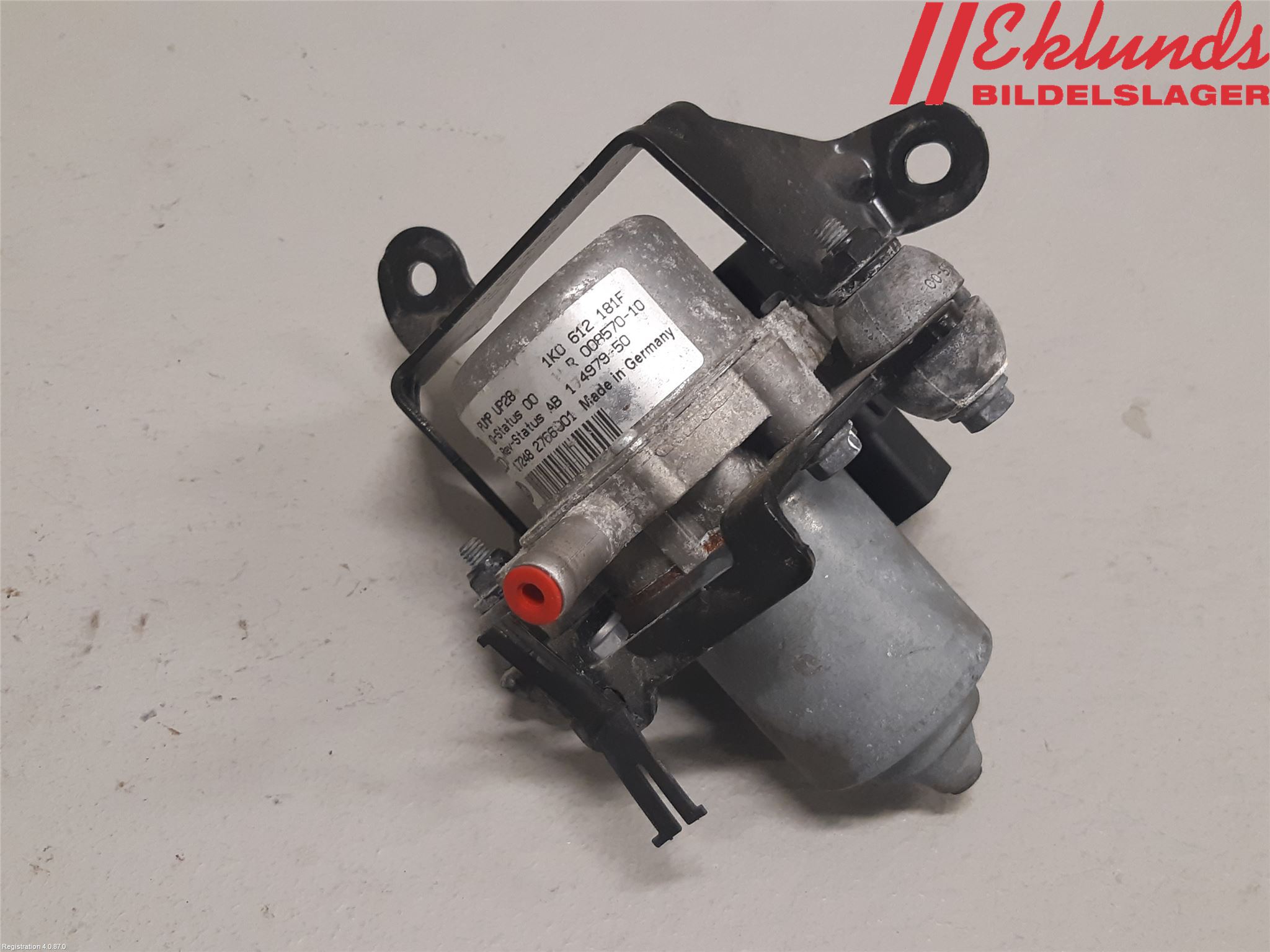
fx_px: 954
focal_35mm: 26
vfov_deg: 53.1
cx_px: 635
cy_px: 476
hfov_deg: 67.3
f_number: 1.7
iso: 125
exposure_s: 1/50
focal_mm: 3.93
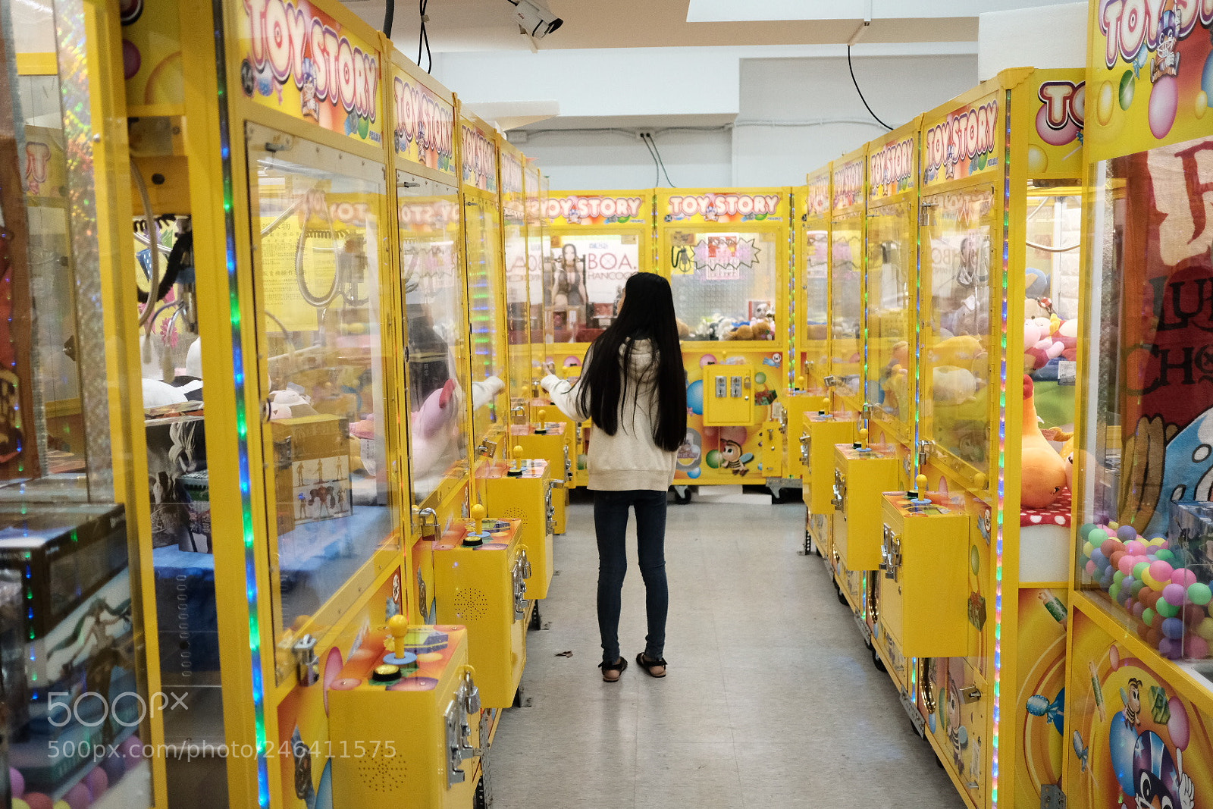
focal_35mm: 35
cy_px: 404
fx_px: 1179
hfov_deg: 54.4
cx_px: 606
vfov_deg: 37.9
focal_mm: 23
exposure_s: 1/1600
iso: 2500
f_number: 2
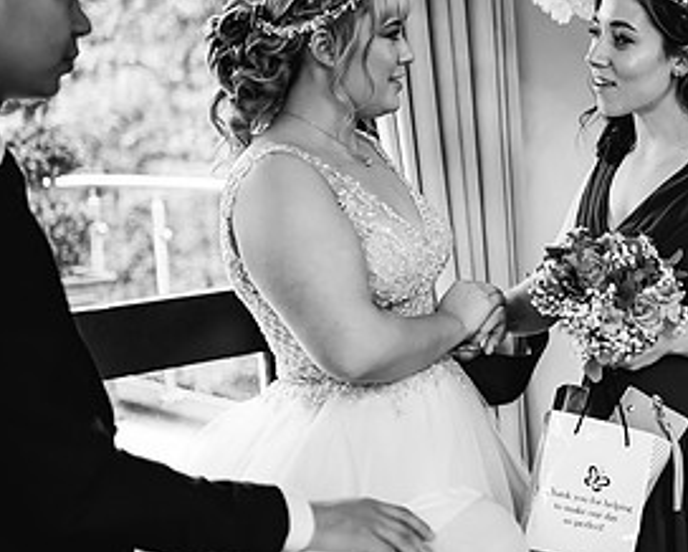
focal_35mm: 70
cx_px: 701
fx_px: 1426
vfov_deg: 21.9
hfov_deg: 25.7
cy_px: 244
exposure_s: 1/250
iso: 1250
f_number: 1.4
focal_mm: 35
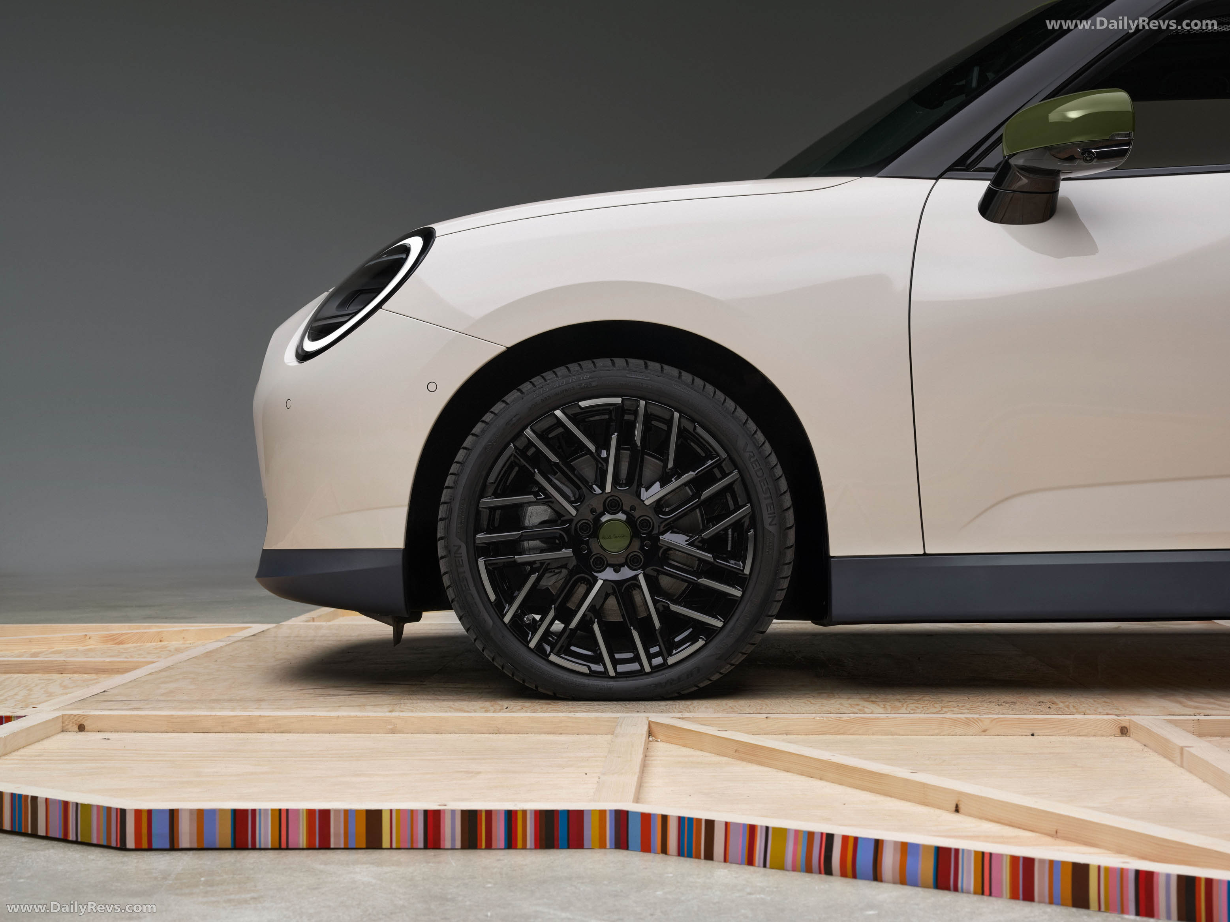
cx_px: 615
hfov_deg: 30.7
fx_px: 2238
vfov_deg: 23.3
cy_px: 461
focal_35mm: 63
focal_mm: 80
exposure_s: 1/2.5
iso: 160
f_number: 13
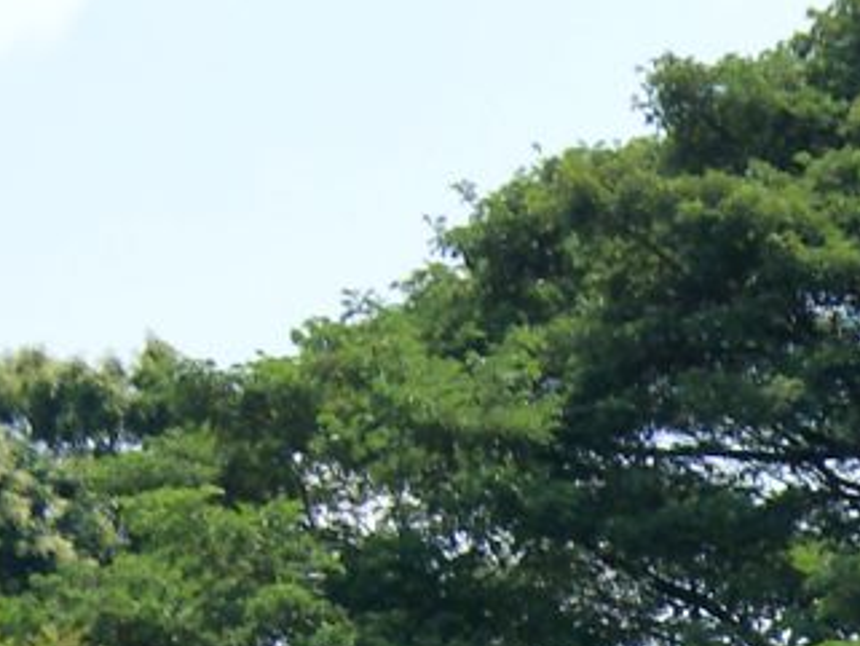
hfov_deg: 4.3
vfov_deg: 3.3
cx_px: 1792
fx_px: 11184
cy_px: 1577
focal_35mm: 450
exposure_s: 1/640
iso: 100
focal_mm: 50
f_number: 5.6
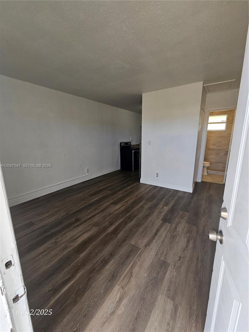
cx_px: 124
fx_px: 125
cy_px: 166
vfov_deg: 106.2
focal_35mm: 13
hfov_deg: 89.9
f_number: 2.2
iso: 100
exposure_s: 1/120
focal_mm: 2.2
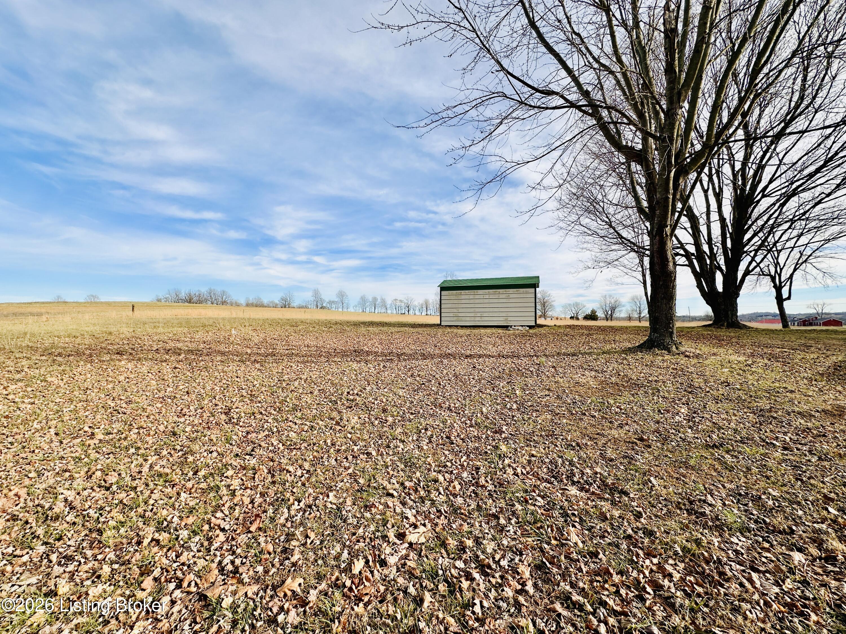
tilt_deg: +1.3
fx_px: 342
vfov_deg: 85.7
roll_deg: +1.1
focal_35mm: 14
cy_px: 317
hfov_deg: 102.1
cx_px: 423
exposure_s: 1/1855
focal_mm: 2.22
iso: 40
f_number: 2.2
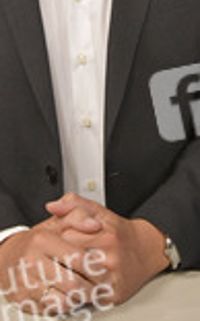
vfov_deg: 24.3
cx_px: 68
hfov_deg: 16.0
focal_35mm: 81
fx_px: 709
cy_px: -10
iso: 2500
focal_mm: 31
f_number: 6.3
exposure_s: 1/200
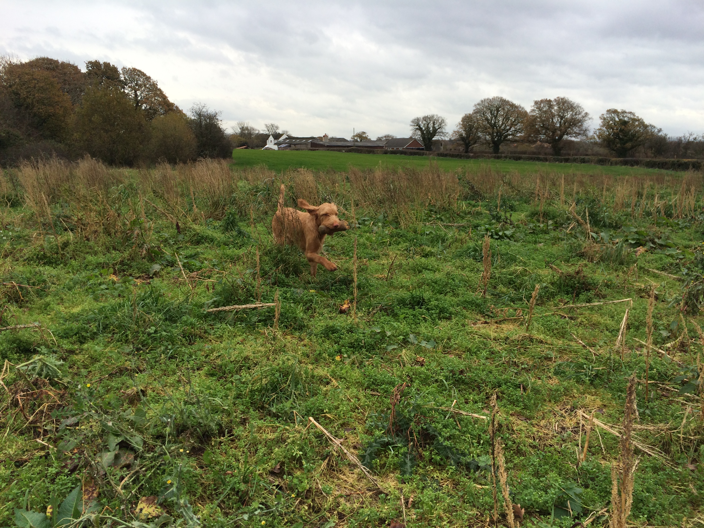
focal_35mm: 29
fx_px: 590
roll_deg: -1.4
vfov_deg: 48.2
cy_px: 264
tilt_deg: -12.3
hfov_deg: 61.7
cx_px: 352
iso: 32
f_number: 2.2
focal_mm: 4.15
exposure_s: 1/302
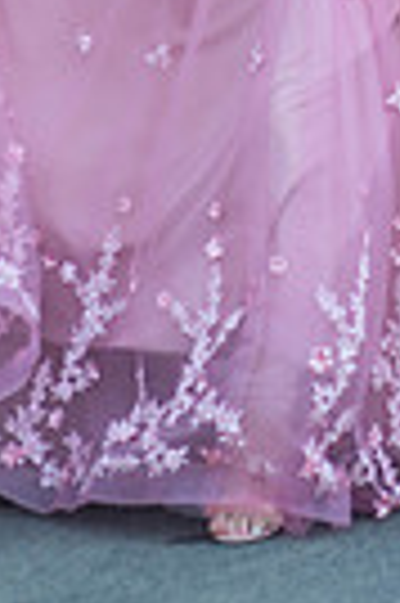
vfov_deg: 7.1
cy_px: -310
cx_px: 330
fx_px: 4762
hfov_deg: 4.8
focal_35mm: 285
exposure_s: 1/640
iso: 250
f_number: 2
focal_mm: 85
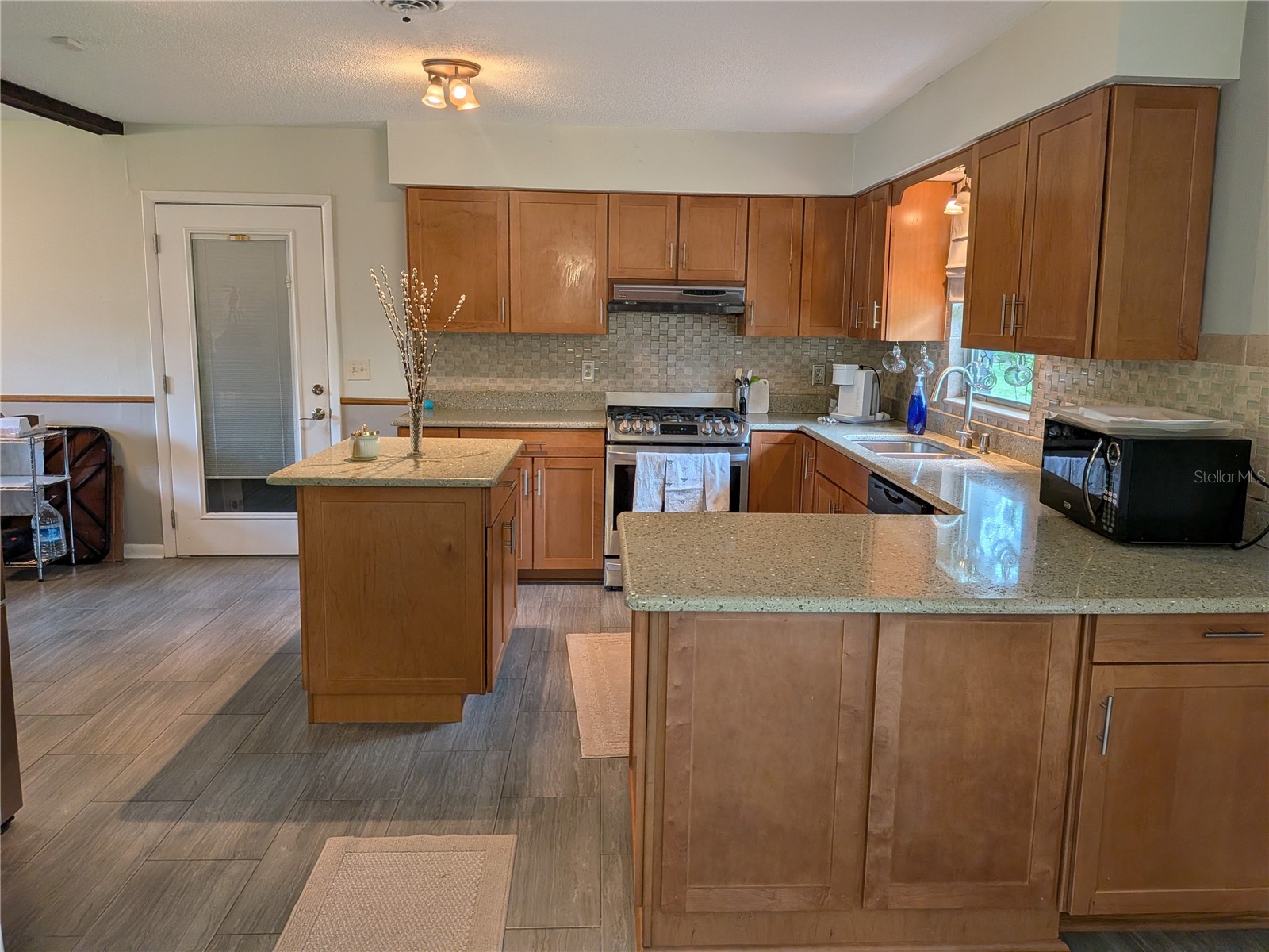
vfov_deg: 56.8
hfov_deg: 71.6
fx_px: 880
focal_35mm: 24
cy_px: 476
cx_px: 634
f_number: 1.7
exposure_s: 1/153
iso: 27
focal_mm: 4.53
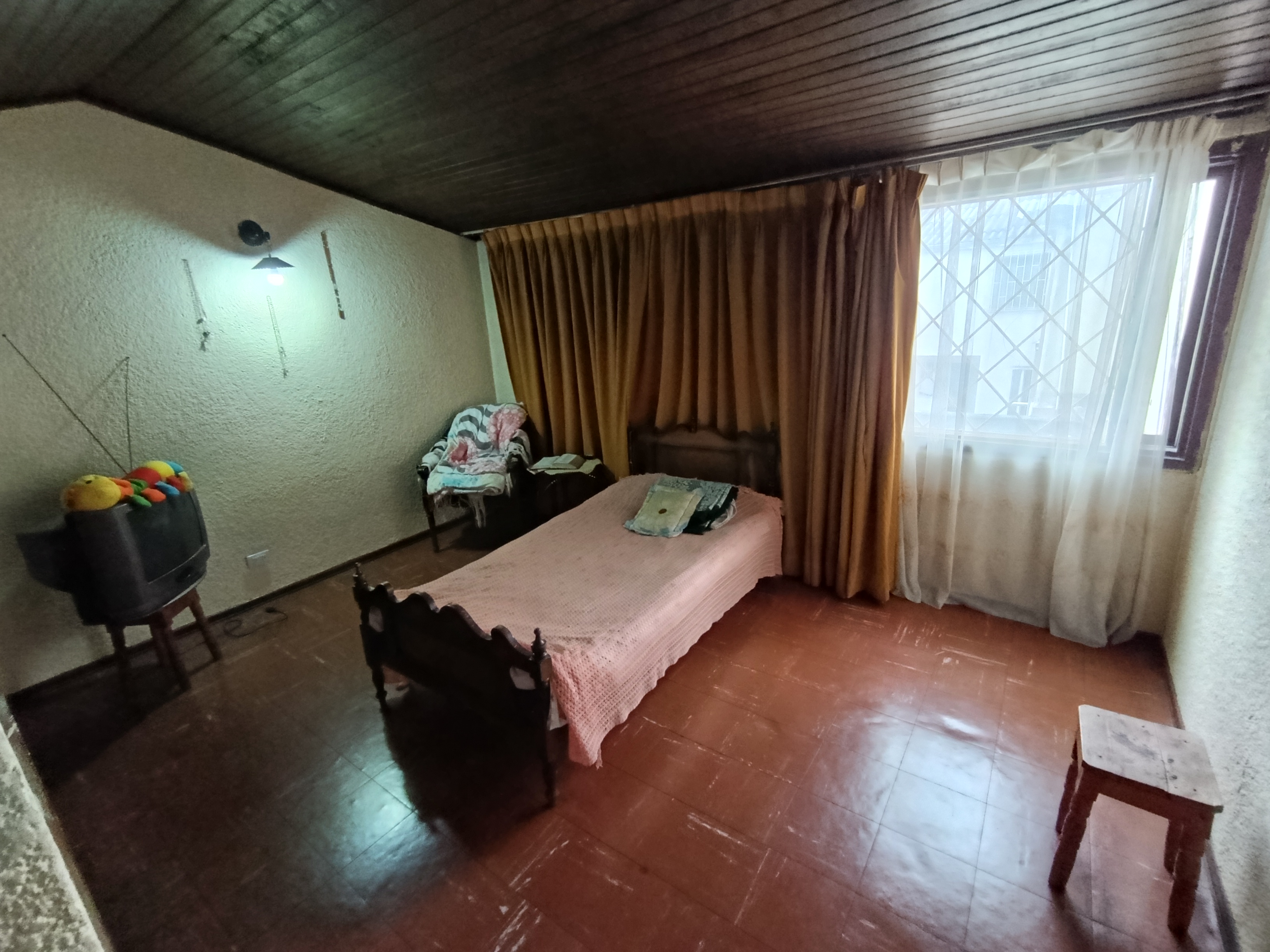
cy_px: 476
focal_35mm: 15
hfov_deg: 98.2
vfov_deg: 81.7
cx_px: 635
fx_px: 550
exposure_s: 1/40
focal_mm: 1.65
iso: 410
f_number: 2.2
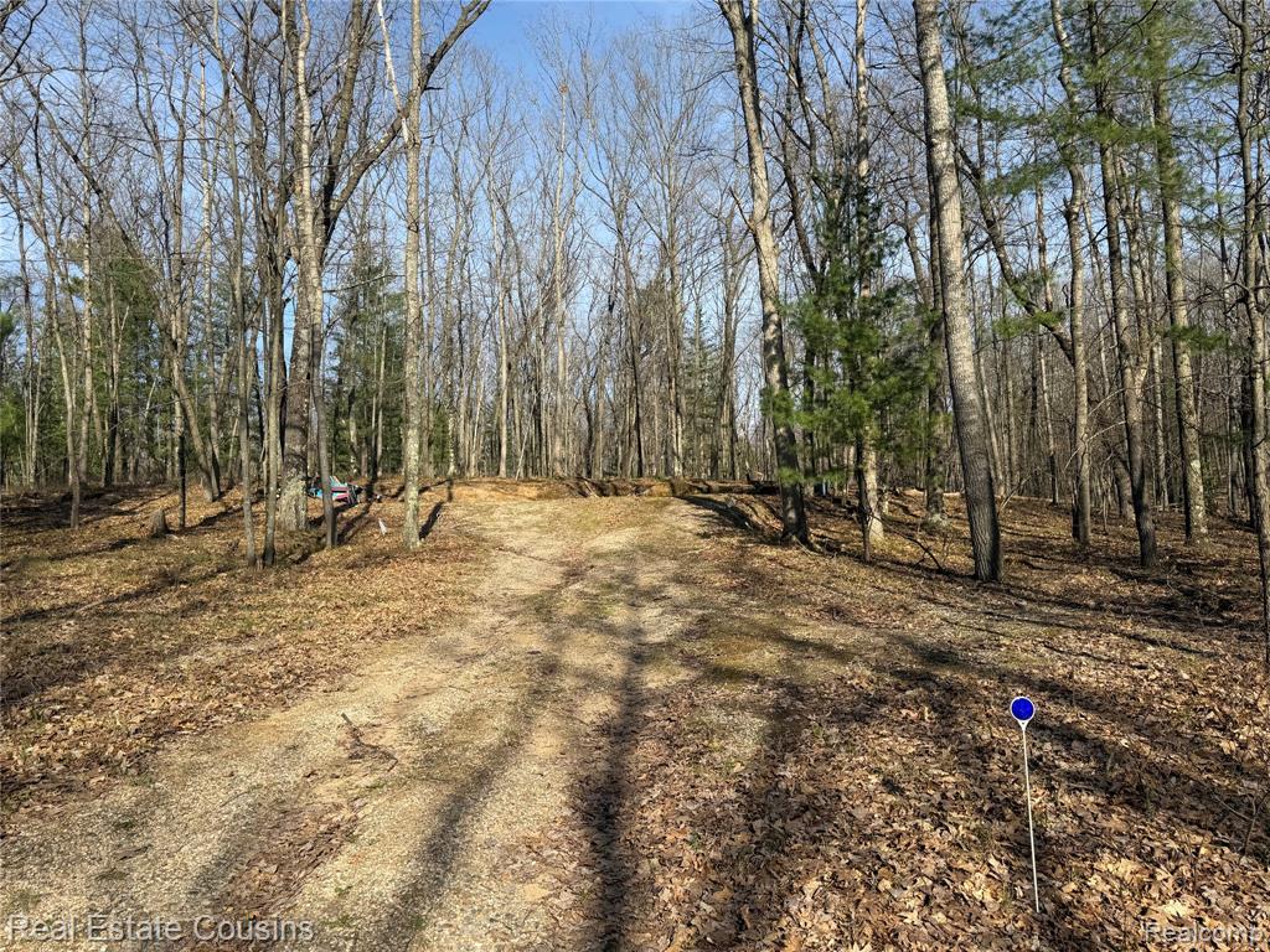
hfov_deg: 71.6
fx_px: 881
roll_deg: +2.8
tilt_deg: +5.5
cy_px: 476
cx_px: 635
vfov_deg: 56.8
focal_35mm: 24
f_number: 1.78
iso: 80
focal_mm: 6.76
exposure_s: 1/3145
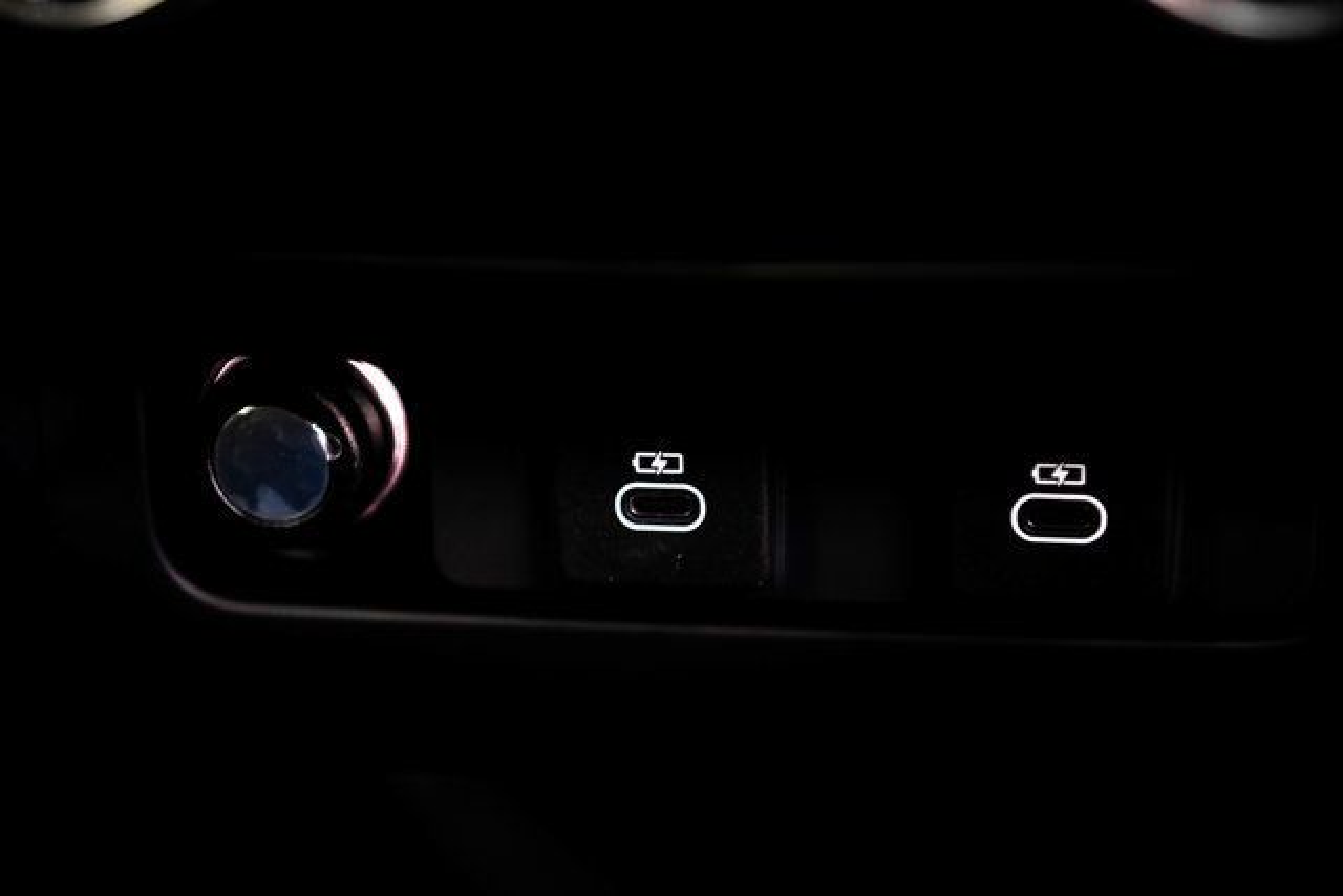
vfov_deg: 21.9
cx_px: 672
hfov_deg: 32.4
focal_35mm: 62
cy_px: 448
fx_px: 2313
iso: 500
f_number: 2.8
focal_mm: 62
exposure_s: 1/200
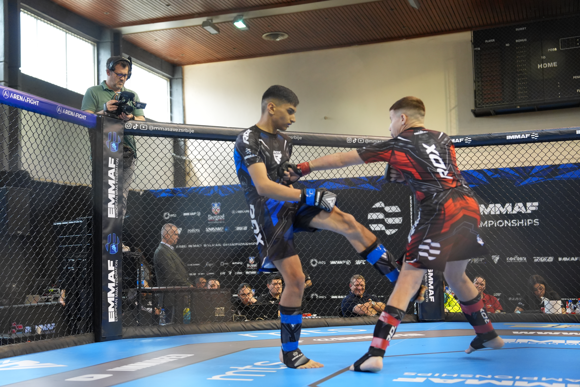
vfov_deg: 27.0
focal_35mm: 50
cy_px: 194
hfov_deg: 39.6
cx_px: 290
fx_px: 805
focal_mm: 50
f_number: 2.8
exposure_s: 1/1000
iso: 3200
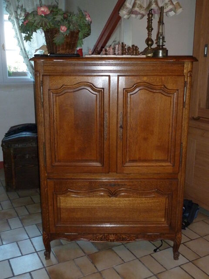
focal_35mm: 37
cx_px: 104
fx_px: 298
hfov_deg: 38.7
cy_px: 140
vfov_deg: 50.1
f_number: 3.6
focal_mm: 6.1
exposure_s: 1/30
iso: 400
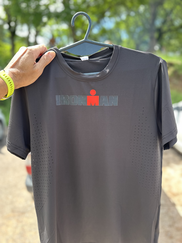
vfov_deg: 71.6
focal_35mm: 24
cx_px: 91
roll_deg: +0.1
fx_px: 168
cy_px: 122
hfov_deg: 56.8
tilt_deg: -10.2
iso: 80
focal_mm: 6.86
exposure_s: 1/529
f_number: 1.78
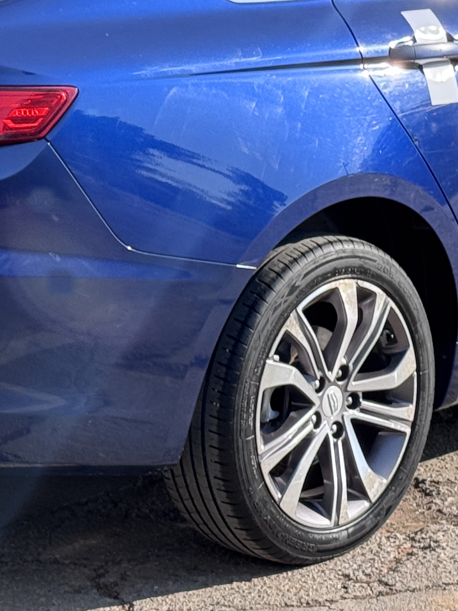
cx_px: 246
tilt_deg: -8.2
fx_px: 2469
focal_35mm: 140
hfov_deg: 10.6
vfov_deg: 14.0
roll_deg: -2.6
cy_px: 84
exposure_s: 1/2415
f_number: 1.78
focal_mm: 6.76
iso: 64
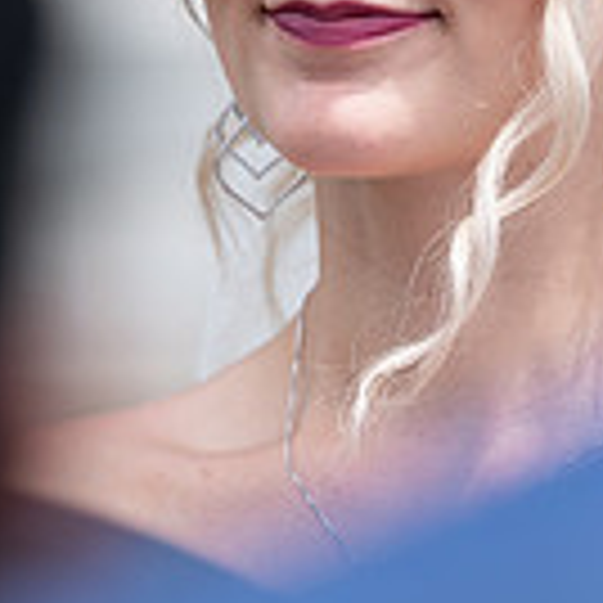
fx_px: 17580
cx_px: 488
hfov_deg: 2.0
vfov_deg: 2.0
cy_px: 98
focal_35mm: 892
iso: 100
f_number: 3.5
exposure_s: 1/640
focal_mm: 200
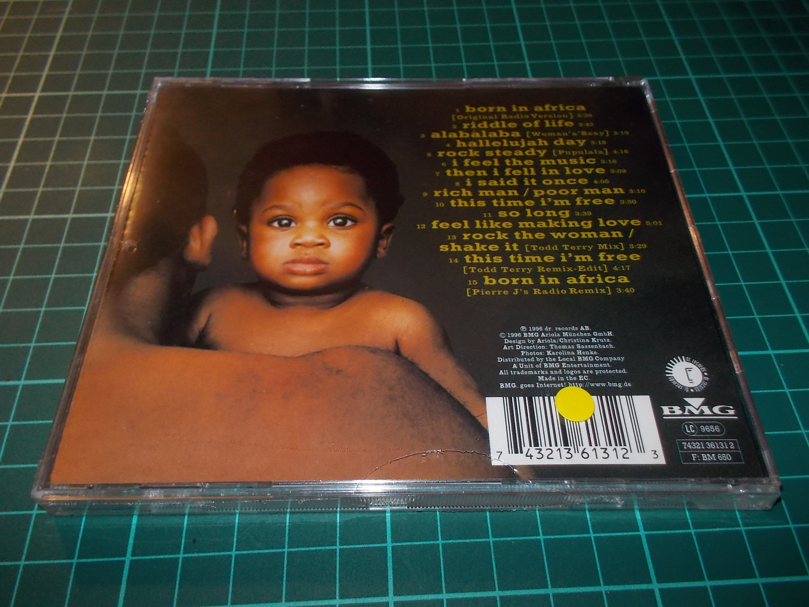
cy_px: 304
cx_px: 404
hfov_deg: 61.7
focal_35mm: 29
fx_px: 678
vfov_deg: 48.2
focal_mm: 4.1
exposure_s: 1/30
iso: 200
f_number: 3.3
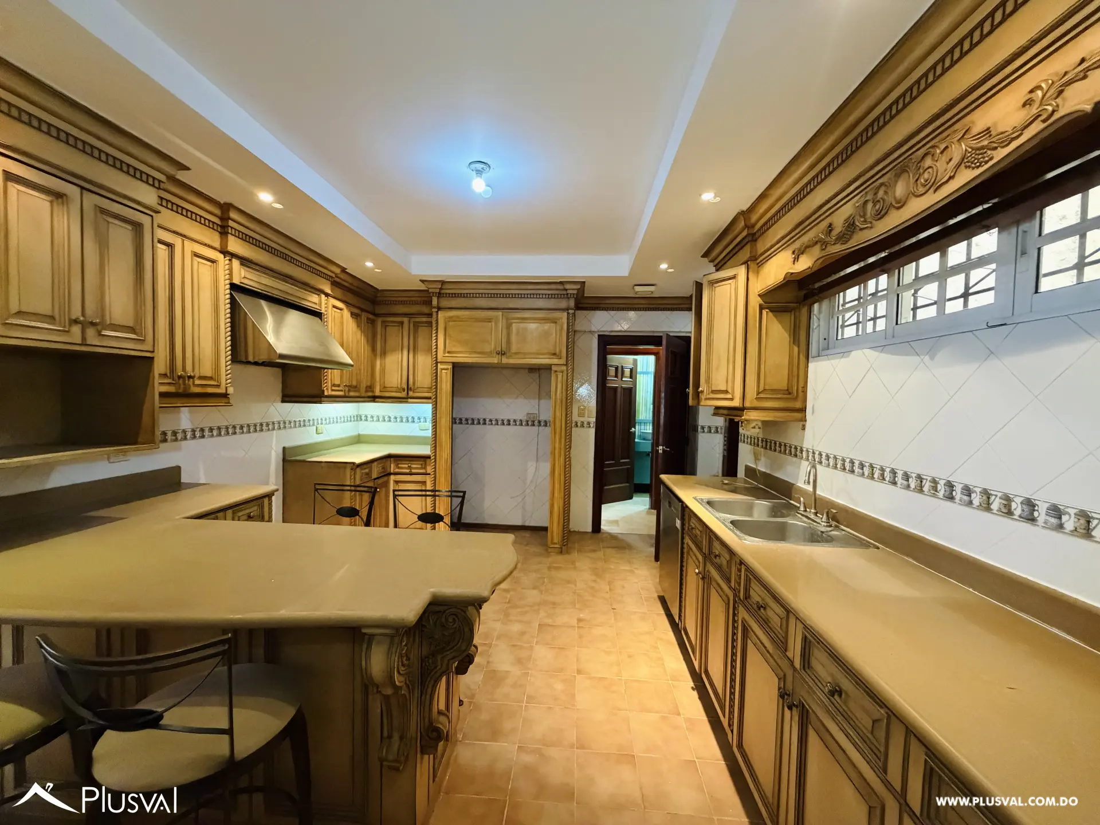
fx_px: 445
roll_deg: -1.0
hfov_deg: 102.1
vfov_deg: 85.7
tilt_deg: -3.9
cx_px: 550
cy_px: 412
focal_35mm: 14
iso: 800
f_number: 2.2
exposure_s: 1/60
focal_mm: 2.22
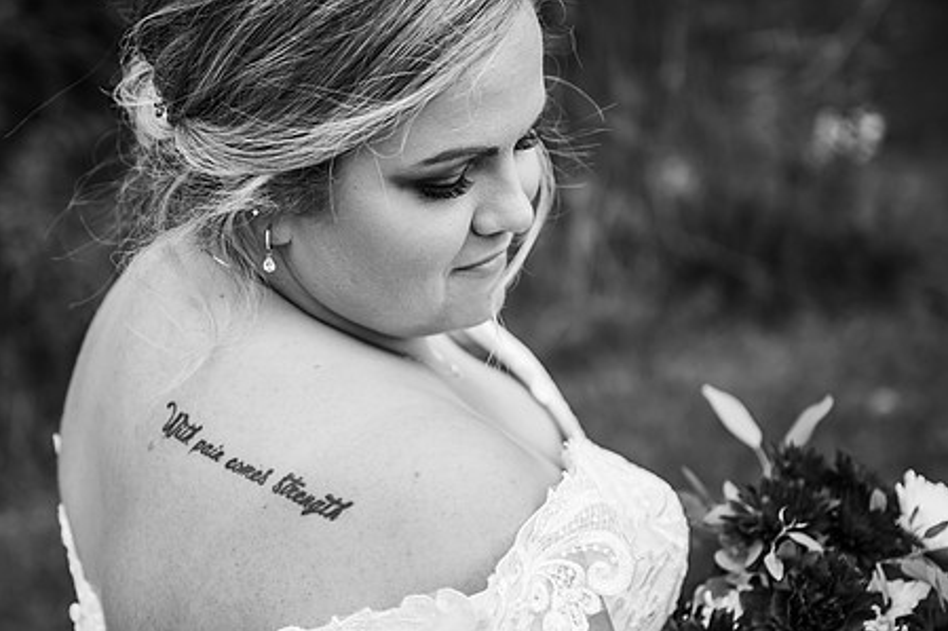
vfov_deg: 21.9
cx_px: 405
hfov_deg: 32.3
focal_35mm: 62
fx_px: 1632
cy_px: 382
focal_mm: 48
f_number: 2.8
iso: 200
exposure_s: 1/1000
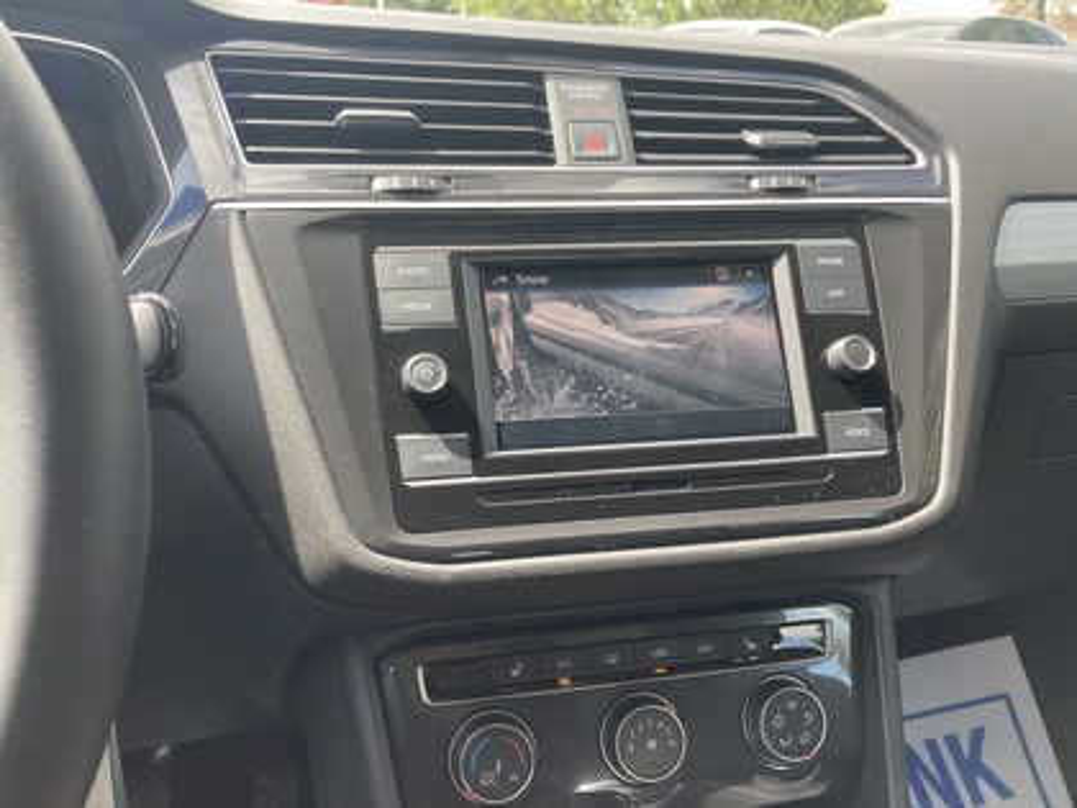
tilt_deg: -20.5
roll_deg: -2.9
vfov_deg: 49.7
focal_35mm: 28
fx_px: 871
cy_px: 404
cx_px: 538
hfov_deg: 63.4
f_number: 1.8
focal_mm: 3.99
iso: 32
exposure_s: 1/121
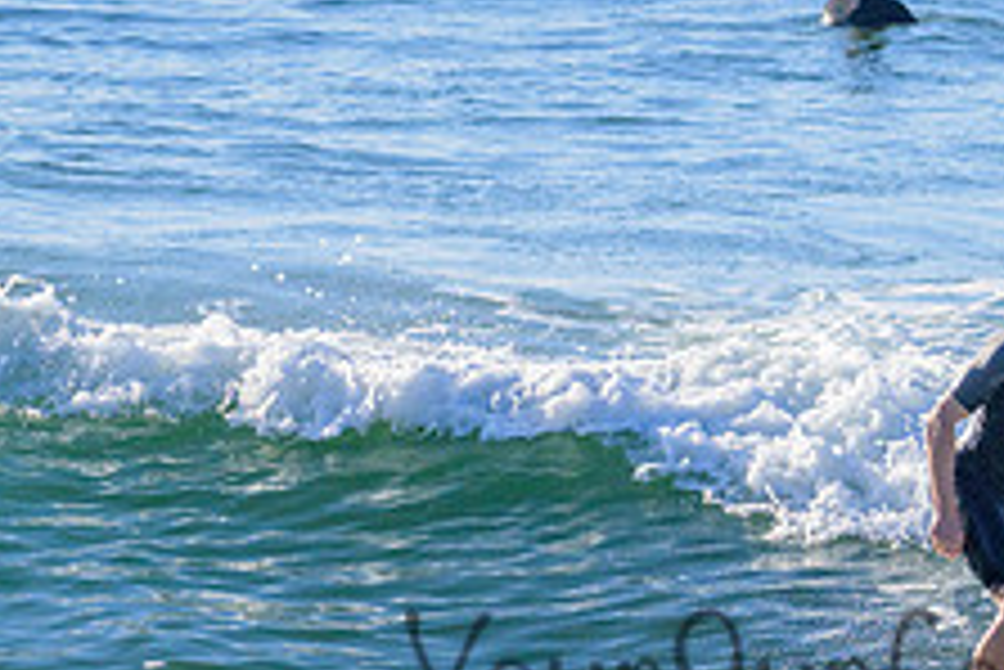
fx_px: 26148
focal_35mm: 937
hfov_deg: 2.2
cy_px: 641
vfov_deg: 1.5
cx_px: 869
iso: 800
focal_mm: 360
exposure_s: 1/2000
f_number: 11
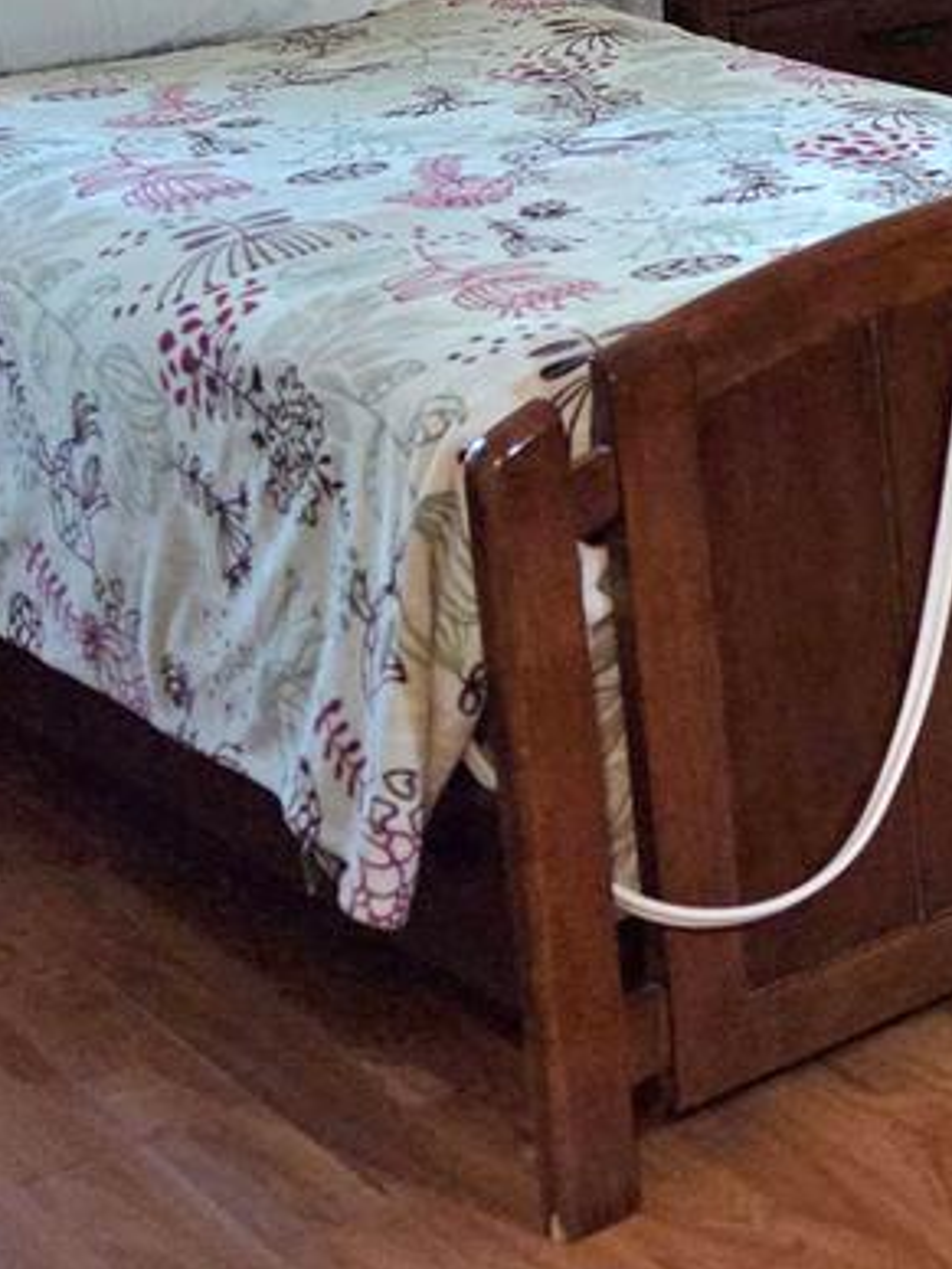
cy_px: 177
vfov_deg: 21.2
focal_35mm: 91
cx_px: 1665
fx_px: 3337
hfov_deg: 14.5
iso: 1600
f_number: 1.8
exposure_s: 1/120
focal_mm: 5.4
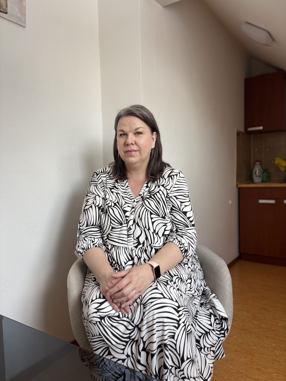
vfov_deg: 67.3
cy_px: 190
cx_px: 143
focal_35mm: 26
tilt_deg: -3.8
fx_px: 286
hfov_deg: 53.1
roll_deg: +1.9
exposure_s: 1/121
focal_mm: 5.96
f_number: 1.6
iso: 50
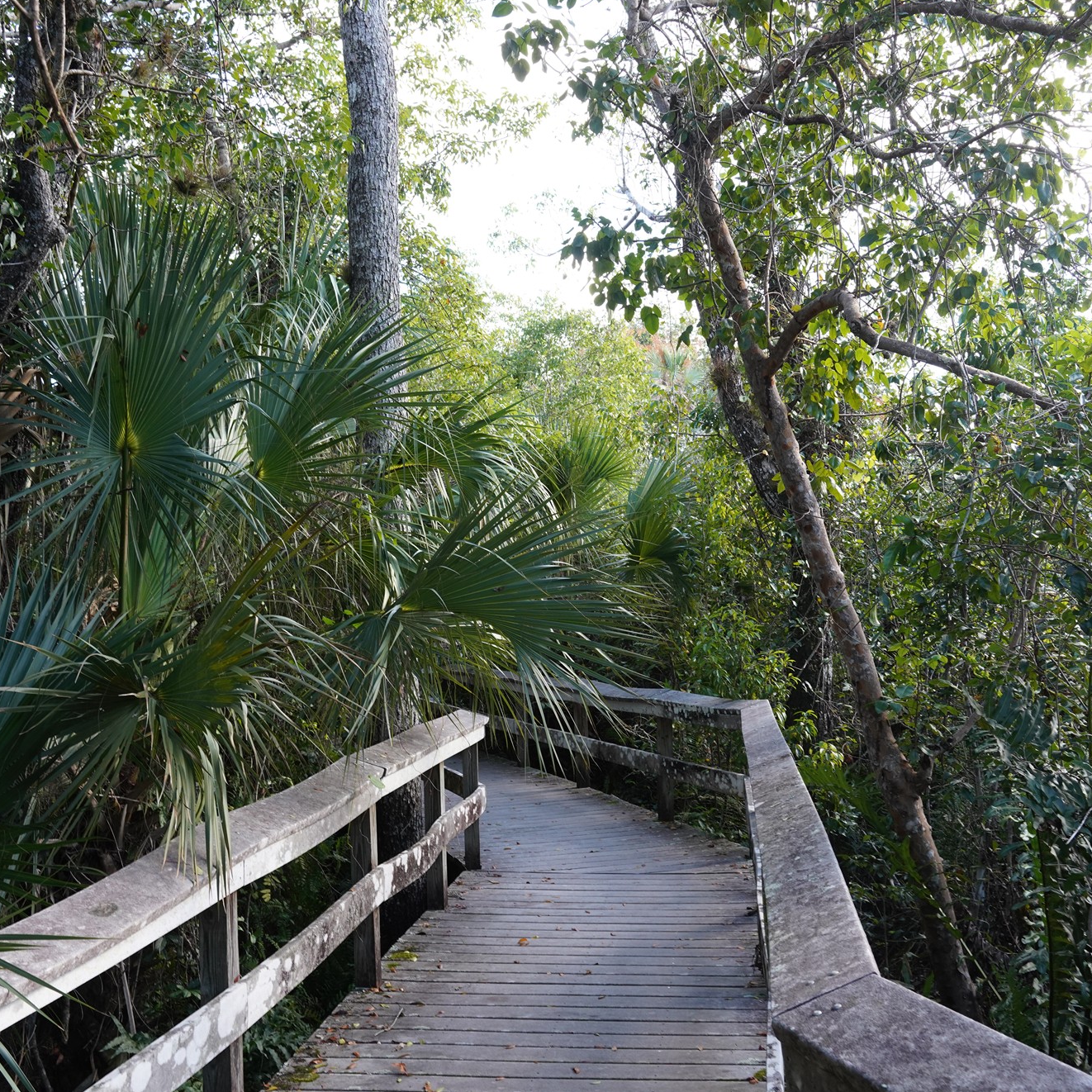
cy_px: 544
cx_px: 540
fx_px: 1285
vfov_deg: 46.0
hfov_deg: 46.0
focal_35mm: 36
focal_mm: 28
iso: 800
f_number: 9
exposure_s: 1/100
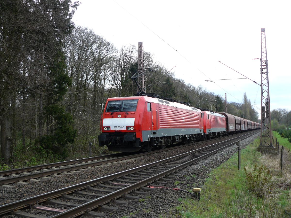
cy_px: 109
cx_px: 146
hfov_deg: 51.4
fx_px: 303
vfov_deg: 39.7
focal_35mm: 36
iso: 125
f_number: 2.8
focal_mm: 6
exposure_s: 1/500
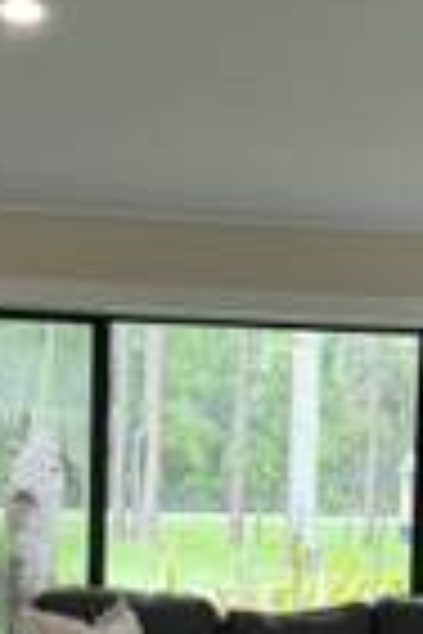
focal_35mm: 85
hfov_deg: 16.1
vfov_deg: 23.3
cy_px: 560
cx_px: 256
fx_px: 1498
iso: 100
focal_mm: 6.76
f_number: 1.78
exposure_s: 1/62
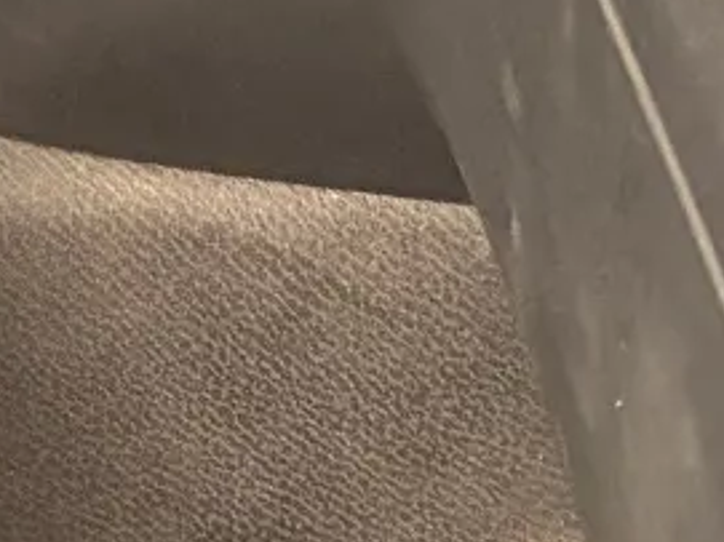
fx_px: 3847
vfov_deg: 7.2
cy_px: -1105
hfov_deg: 8.5
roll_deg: -3.1
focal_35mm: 184
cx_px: -1627
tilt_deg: -29.1
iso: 500
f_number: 1.6
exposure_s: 1/48
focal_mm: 5.96
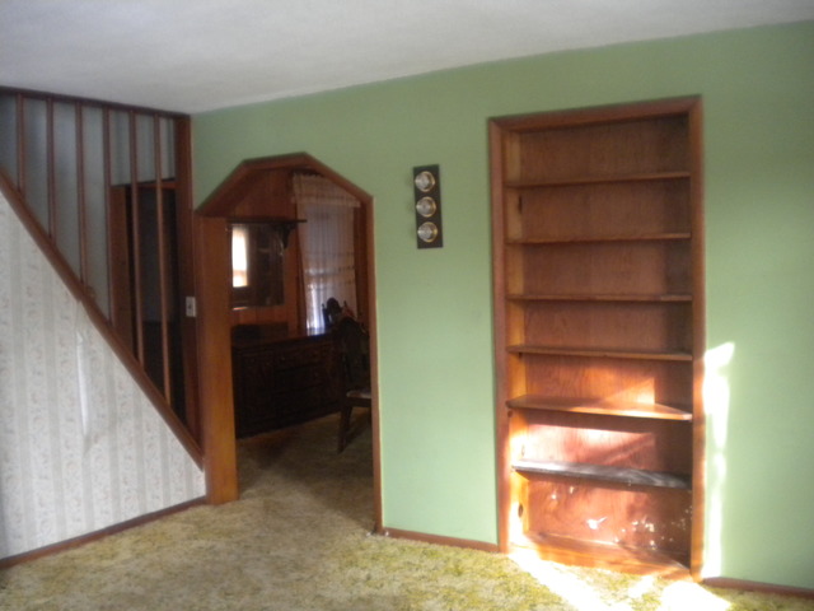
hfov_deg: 52.6
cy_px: 306
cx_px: 407
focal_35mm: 35
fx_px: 823
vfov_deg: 40.7
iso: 400
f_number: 3.1
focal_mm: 6.3
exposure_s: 1/54.2
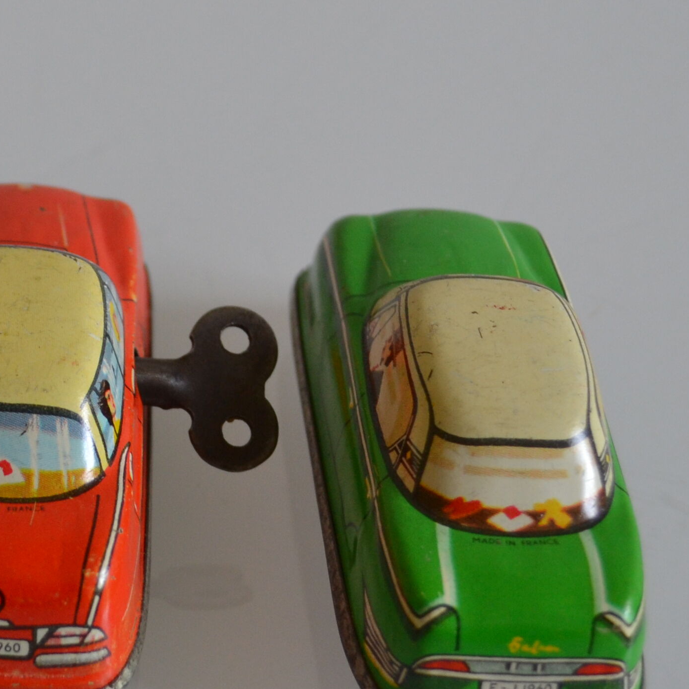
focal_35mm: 110
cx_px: -75
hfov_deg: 15.4
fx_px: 2477
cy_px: 242
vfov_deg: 15.8
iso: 400
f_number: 4.2
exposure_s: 1/60
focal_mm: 26
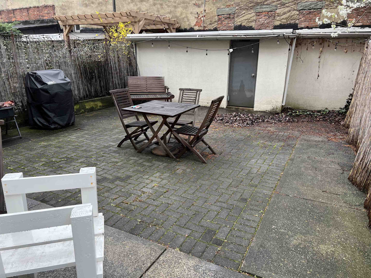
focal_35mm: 26
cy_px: 139
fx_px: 279
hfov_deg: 67.3
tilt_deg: -17.2
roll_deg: -0.2
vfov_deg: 53.1
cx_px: 186
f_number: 1.5
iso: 50
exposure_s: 1/632
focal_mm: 5.7
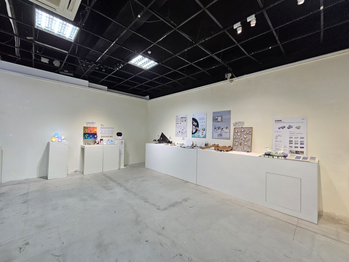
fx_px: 131
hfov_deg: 106.2
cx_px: 174
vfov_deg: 89.9
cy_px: 131
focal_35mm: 13
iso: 250
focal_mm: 2.2
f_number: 2.2
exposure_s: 1/60
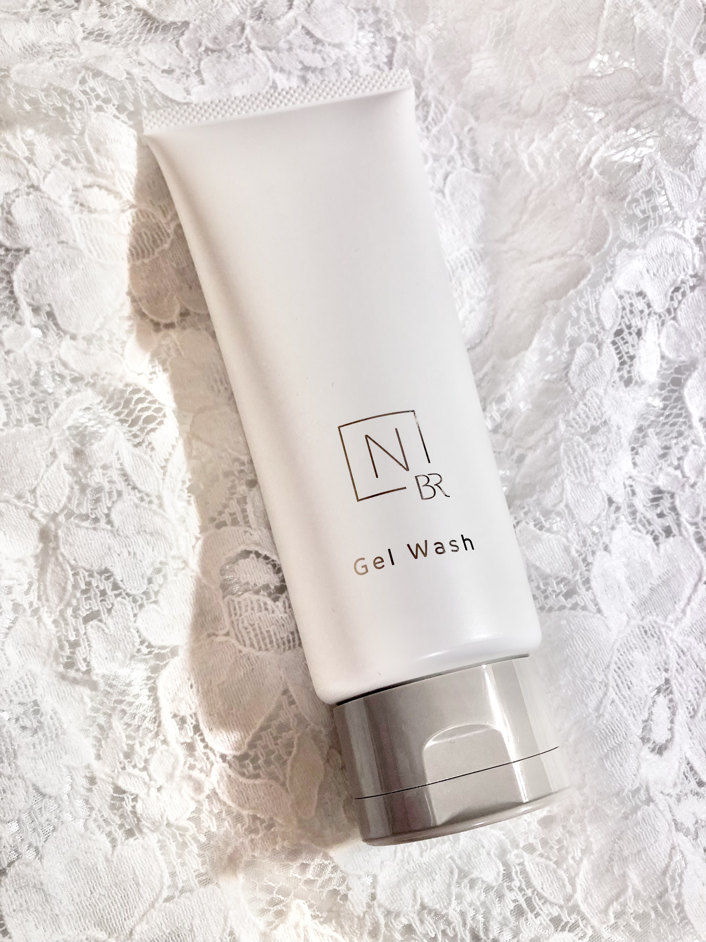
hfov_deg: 49.7
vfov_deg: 63.4
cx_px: 353
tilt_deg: -73.5
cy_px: 471
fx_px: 761
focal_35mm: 28
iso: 40
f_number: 1.8
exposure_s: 1/25
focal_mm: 3.99
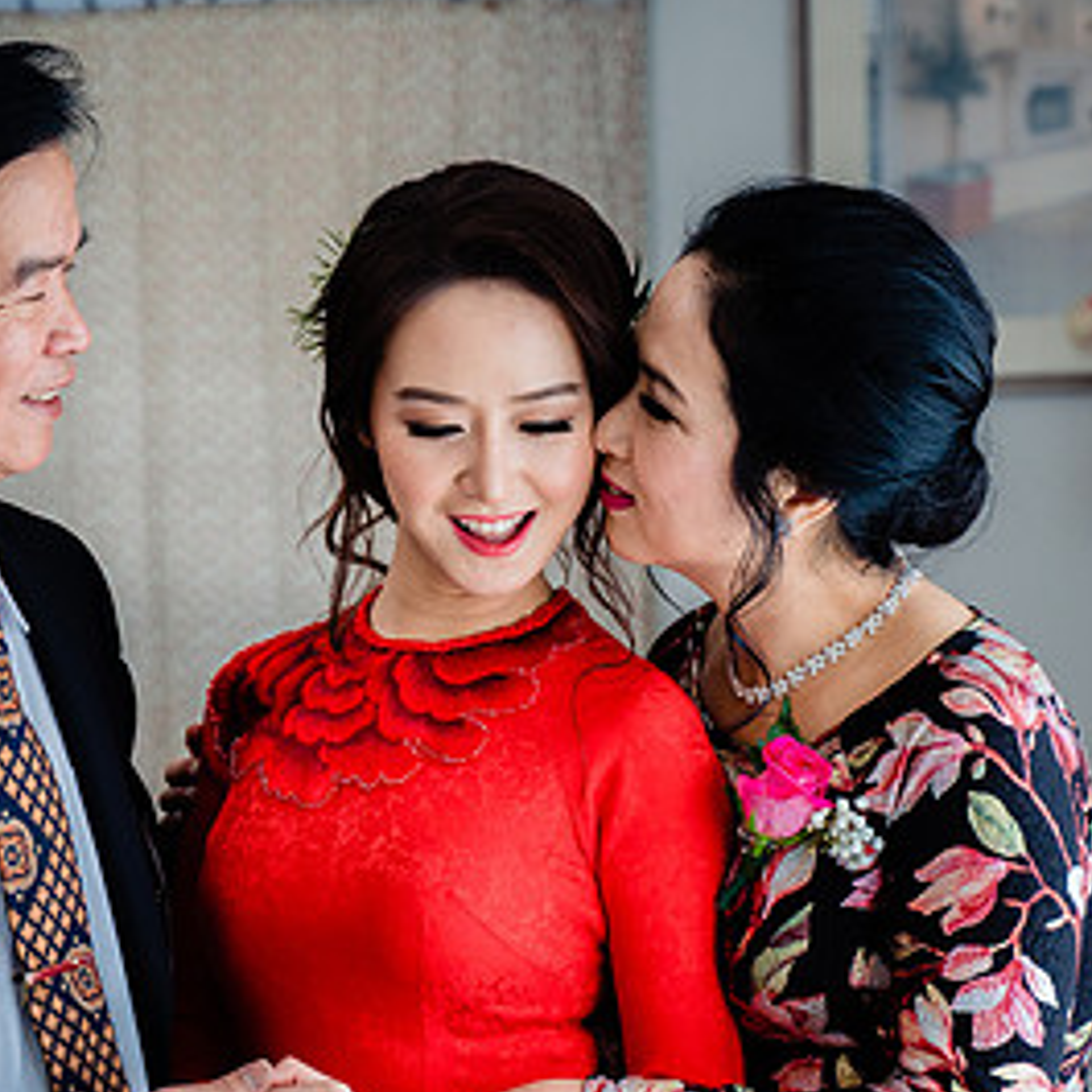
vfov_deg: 16.1
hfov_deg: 16.1
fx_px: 3855
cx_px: 457
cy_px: 690
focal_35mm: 108
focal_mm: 58
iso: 250
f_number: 3.2
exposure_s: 1/320
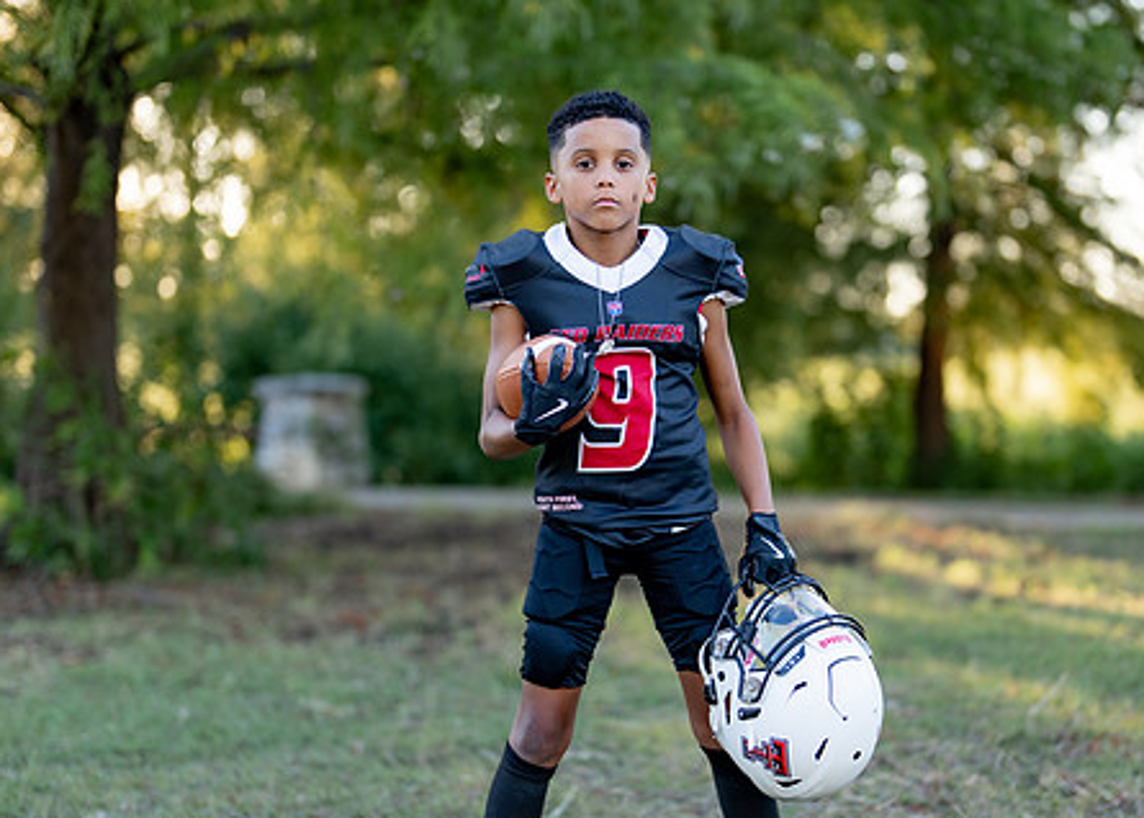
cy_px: 486
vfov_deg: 18.5
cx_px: 653
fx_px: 2502
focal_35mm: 77
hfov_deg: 25.7
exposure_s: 1/500
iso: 100
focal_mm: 50
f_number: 1.2
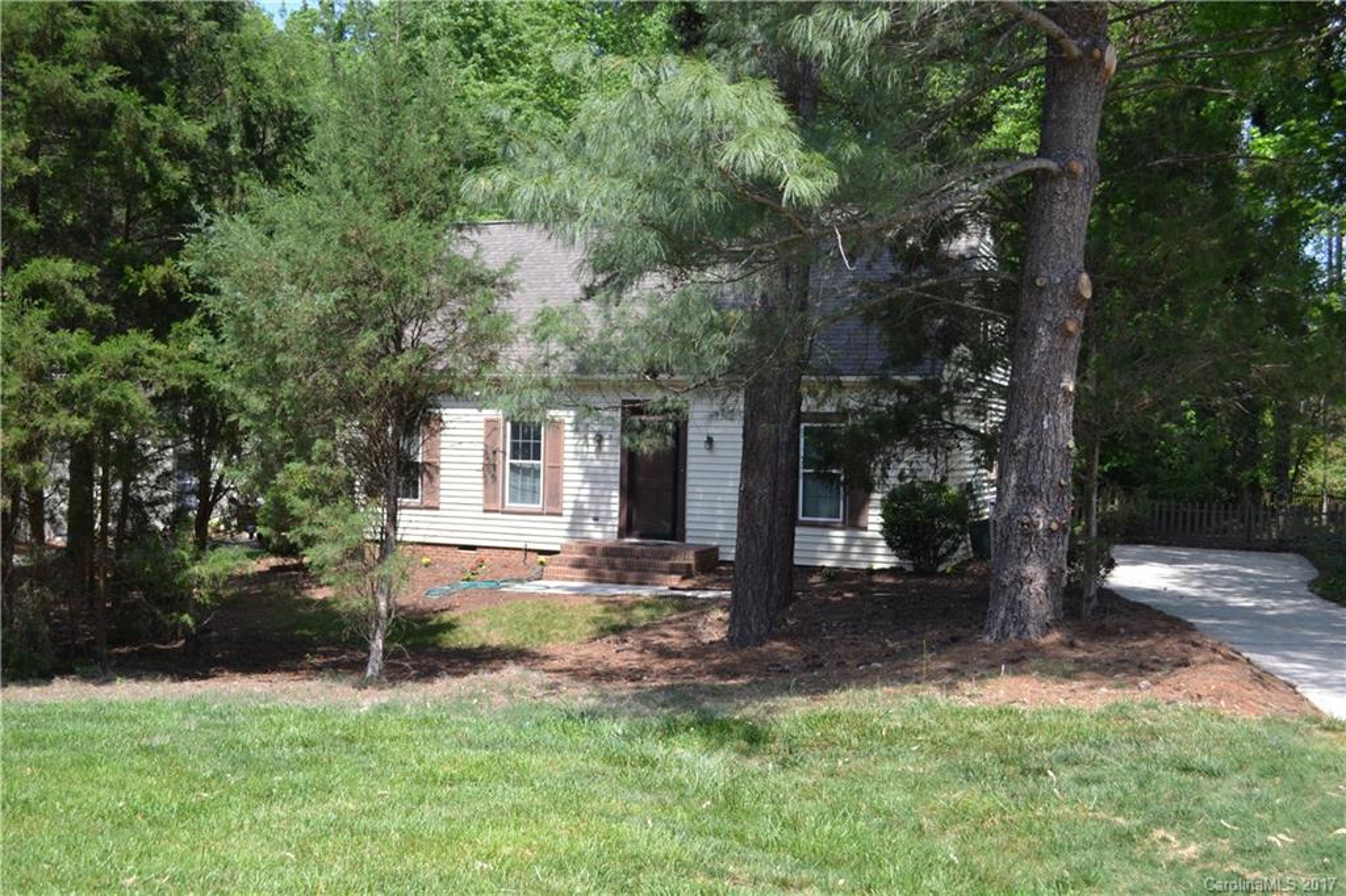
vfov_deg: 36.8
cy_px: 448
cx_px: 673
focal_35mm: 36
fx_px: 1345
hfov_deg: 53.1
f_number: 5
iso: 400
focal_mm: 24
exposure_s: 1/1000
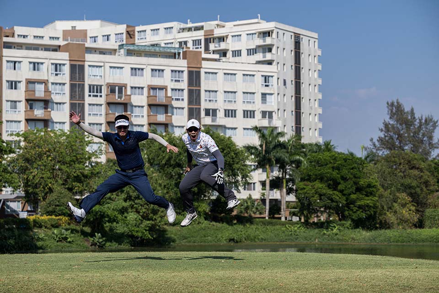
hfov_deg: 22.9
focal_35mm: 89
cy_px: 146
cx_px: 220
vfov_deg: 15.4
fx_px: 1085
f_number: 4.5
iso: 500
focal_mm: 89
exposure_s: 1/5000
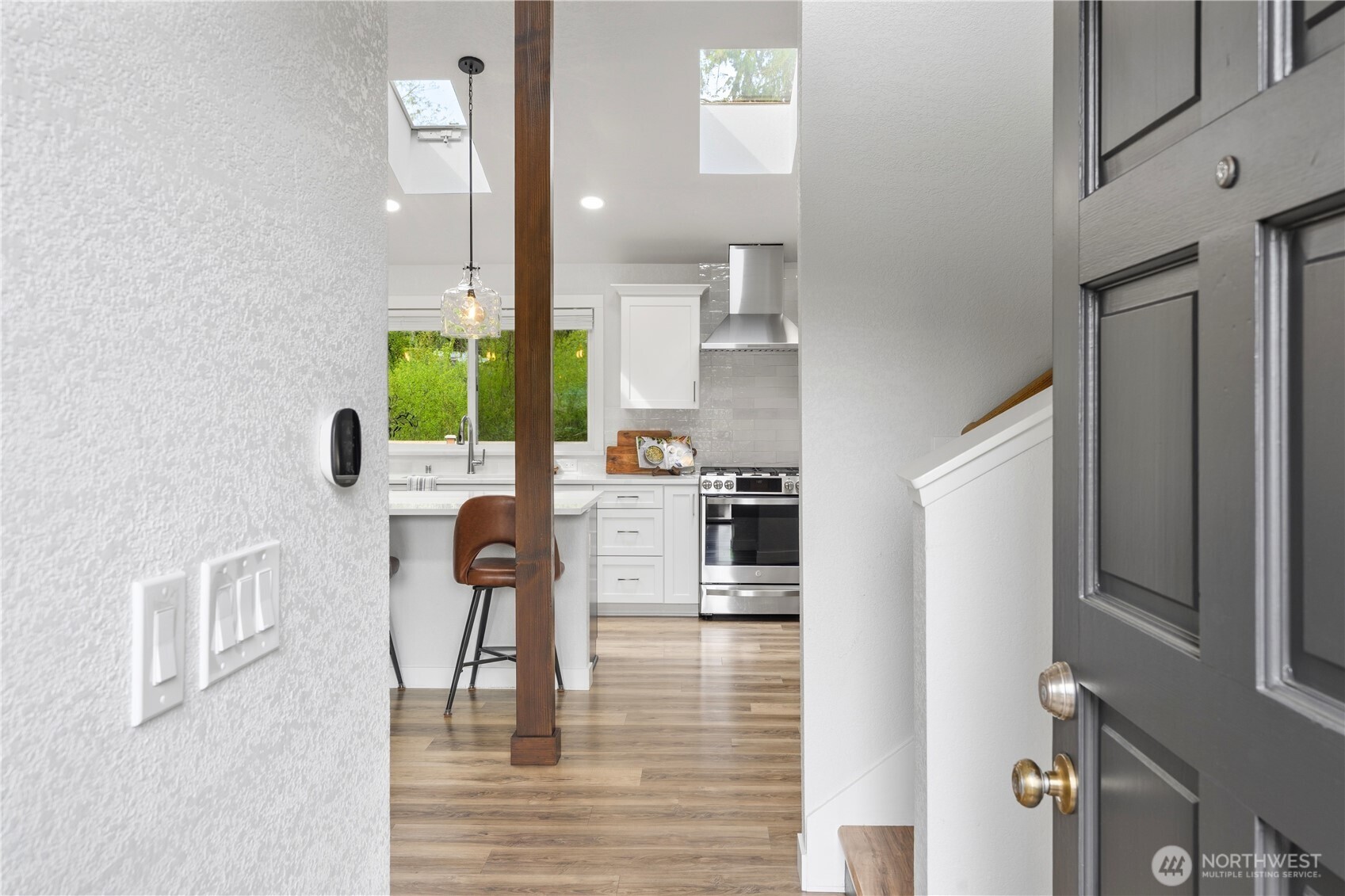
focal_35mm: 28
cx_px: 672
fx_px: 1046
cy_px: 448
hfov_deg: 65.5
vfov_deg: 46.4
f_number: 9
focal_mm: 28
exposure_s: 1/10
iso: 320
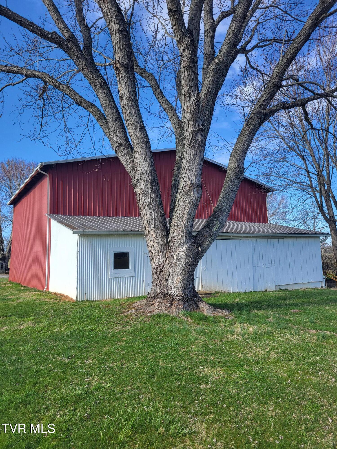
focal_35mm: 26
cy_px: 224
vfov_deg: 67.3
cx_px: 168
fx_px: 337
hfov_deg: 53.1
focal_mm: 5.4
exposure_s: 1/1228
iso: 40
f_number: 1.8
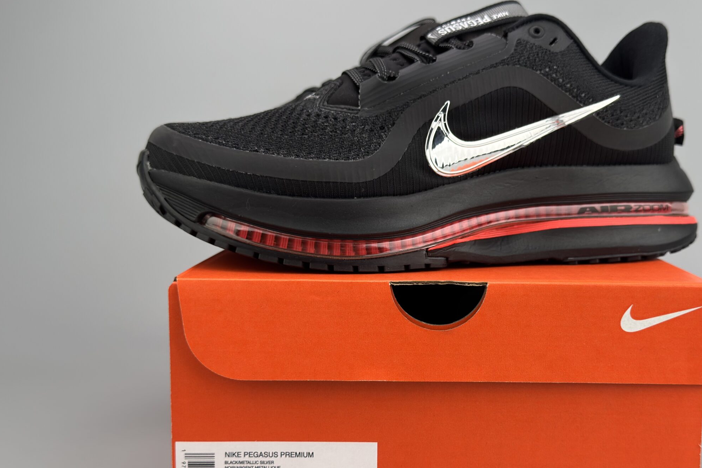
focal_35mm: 47
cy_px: 270
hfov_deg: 41.7
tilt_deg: -7.4
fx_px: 916
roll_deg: -0.1
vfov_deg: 28.6
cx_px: 421
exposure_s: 1/413
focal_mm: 6.76
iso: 100
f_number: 1.78
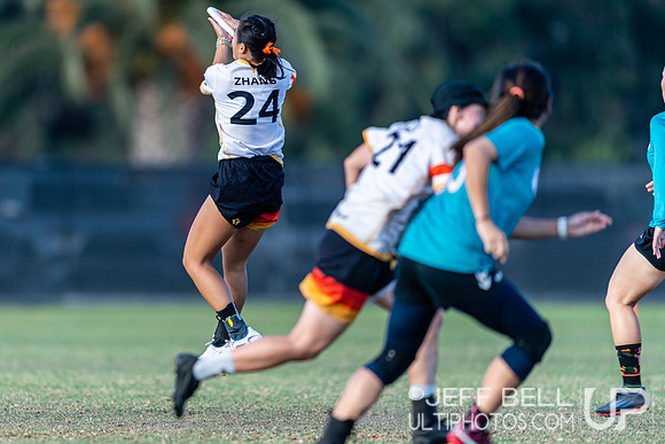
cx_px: 240
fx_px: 9618
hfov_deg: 4.0
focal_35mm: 521
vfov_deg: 2.6
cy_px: 204
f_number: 2.8
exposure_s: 1/1000
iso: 250
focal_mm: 400
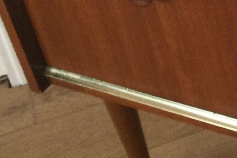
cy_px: -91
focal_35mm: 140
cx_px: 428
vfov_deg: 9.5
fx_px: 921
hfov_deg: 13.2
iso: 40
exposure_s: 1/33
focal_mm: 3.3
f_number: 2.4
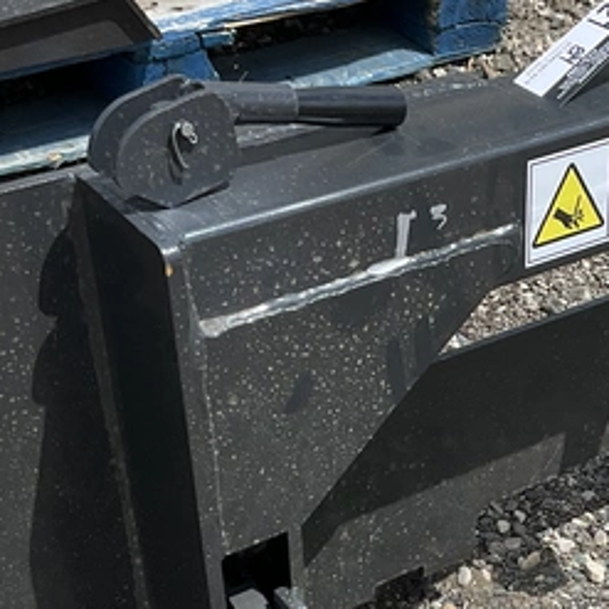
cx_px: 555
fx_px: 1553
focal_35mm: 78
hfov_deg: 21.7
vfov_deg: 22.0
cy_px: 455
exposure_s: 1/1848
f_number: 1.8
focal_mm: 3
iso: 25
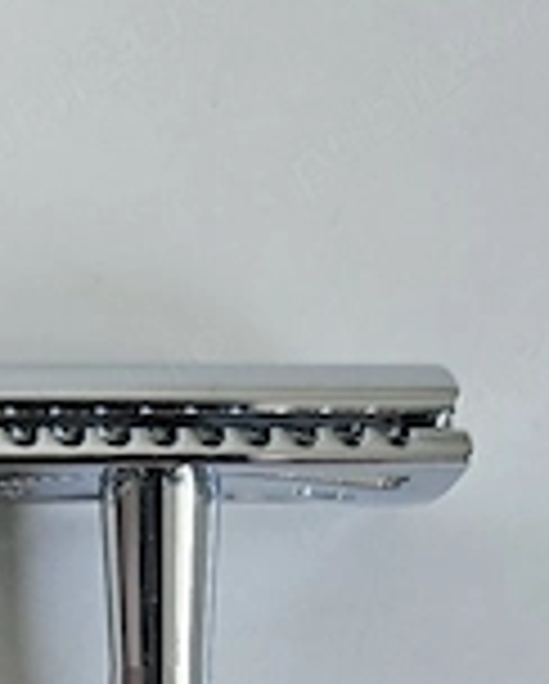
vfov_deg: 27.7
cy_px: 837
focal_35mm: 59
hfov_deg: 25.7
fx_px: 1196
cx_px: 171
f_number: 1.8
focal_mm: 5.4
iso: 200
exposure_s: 1/101
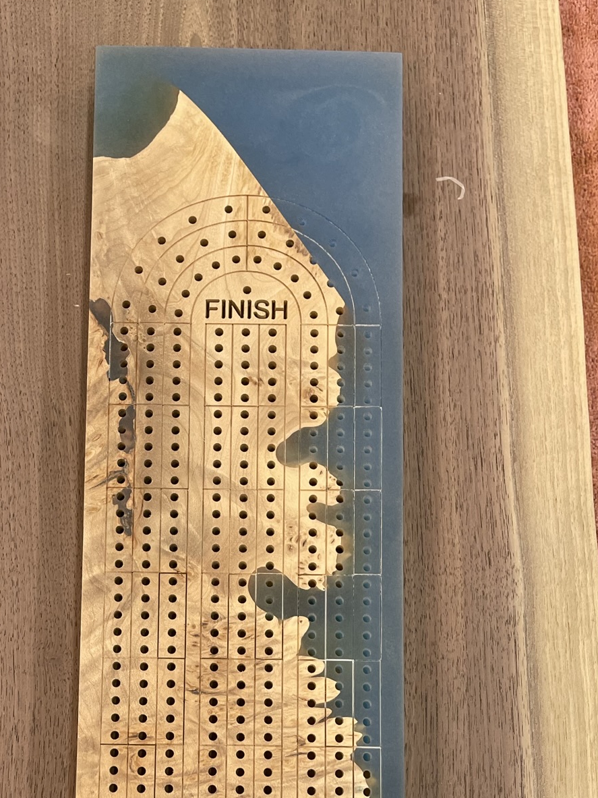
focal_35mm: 45
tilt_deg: -82.3
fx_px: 1037
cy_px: 670
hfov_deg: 31.9
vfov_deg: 39.9
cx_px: 201
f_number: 1.6
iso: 100
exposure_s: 1/120
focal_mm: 5.1
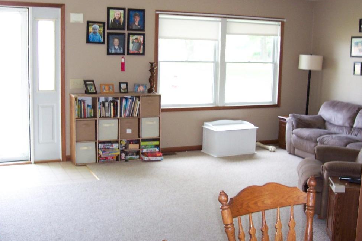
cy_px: 110
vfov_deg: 29.9
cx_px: 193
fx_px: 453
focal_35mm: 45
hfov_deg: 43.6
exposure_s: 1/30
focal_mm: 8
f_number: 2.8
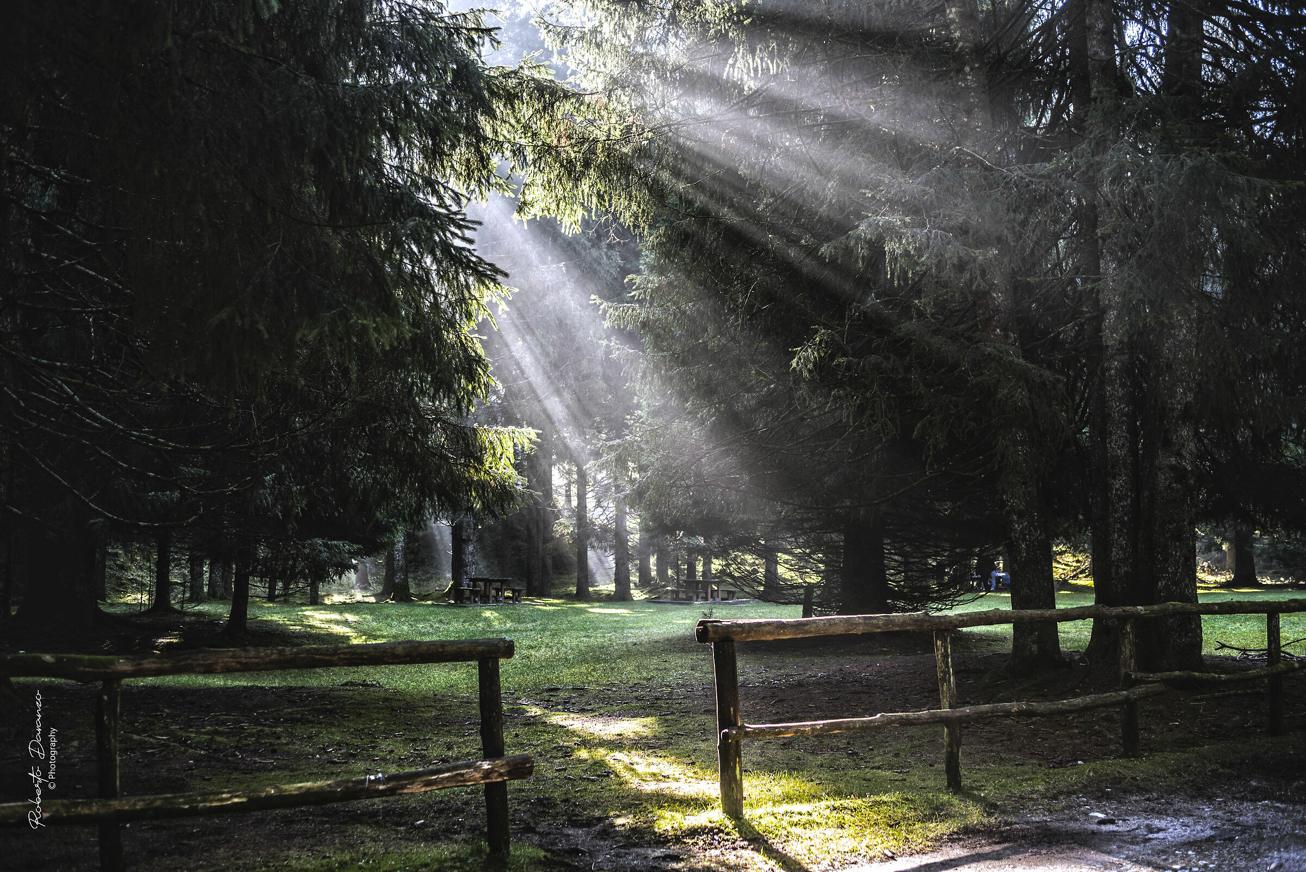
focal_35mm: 35
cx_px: 653
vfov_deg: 37.9
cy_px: 436
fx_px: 1270
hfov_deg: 54.4
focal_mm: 35
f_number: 4
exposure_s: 1/125
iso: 200
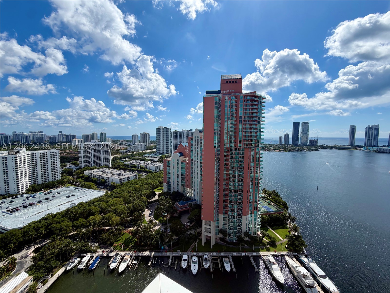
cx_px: 195
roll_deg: +0.4
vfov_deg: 85.7
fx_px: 158
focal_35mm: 14
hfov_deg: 102.1
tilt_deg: -3.8
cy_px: 146
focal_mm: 2.22
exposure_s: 1/1656
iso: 20
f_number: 2.2
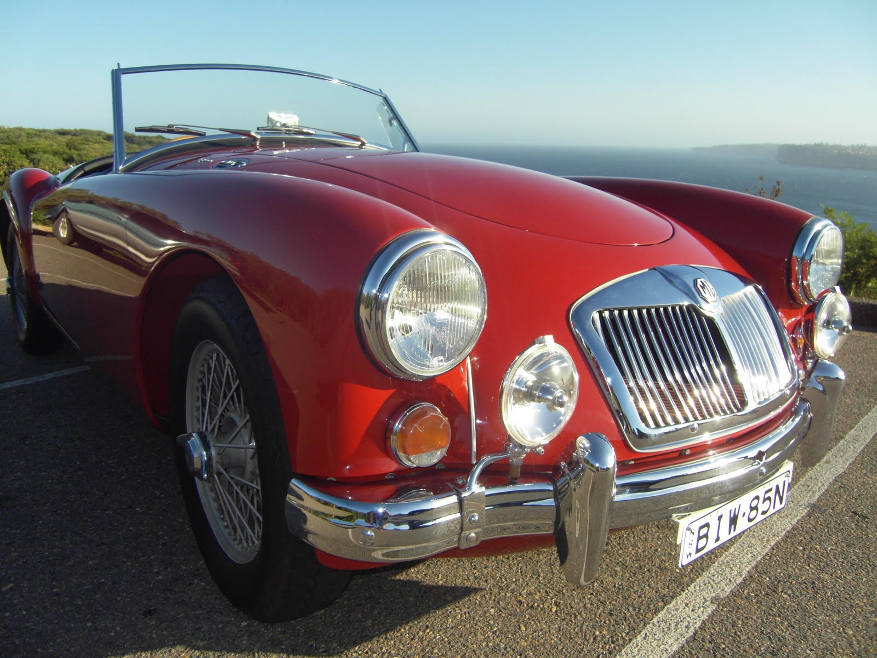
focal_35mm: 28
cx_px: 438
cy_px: 329
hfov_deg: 63.4
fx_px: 709
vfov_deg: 49.7
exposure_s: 1/250
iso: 120
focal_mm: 6
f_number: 7.3
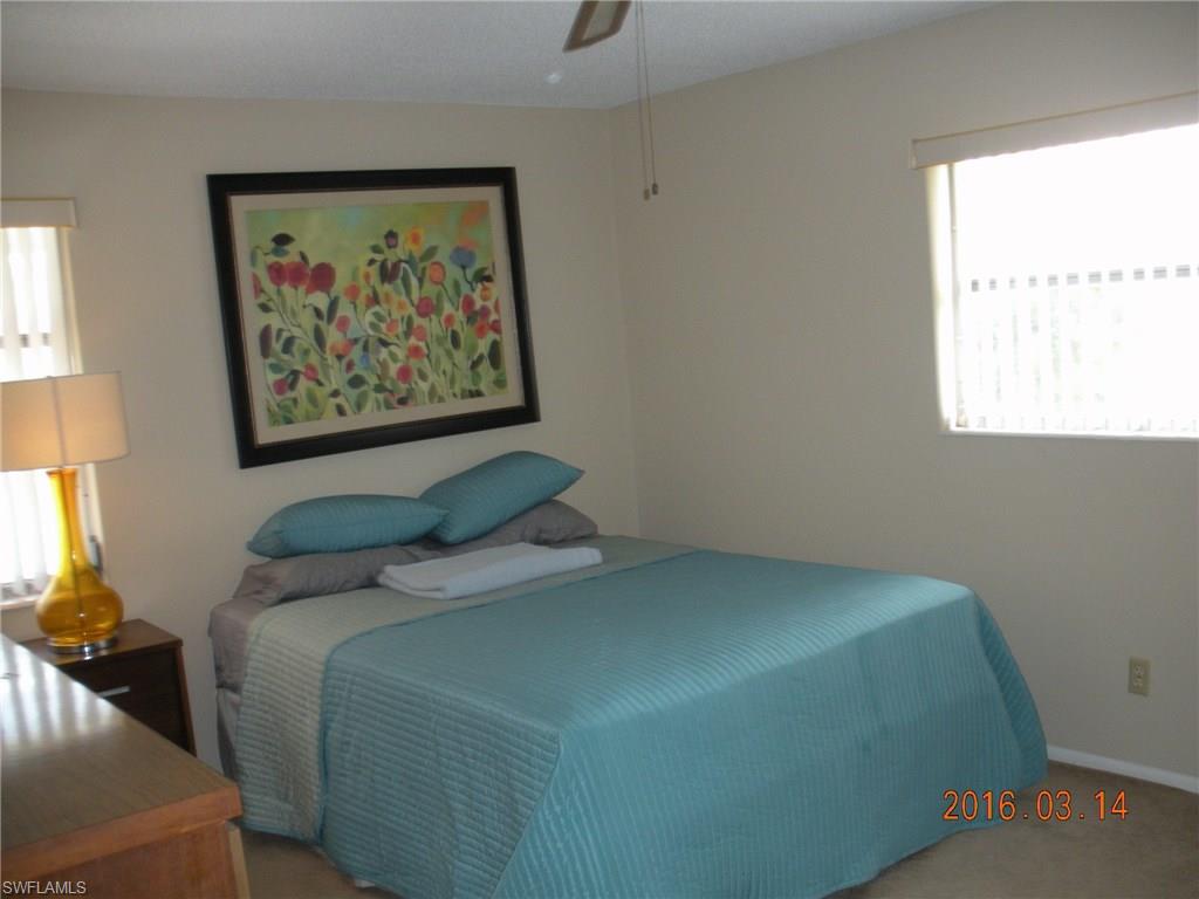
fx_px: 1212
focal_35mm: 35
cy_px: 450
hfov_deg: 52.6
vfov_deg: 40.7
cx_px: 600
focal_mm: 6.3
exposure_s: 1/36.7
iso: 207
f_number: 3.5
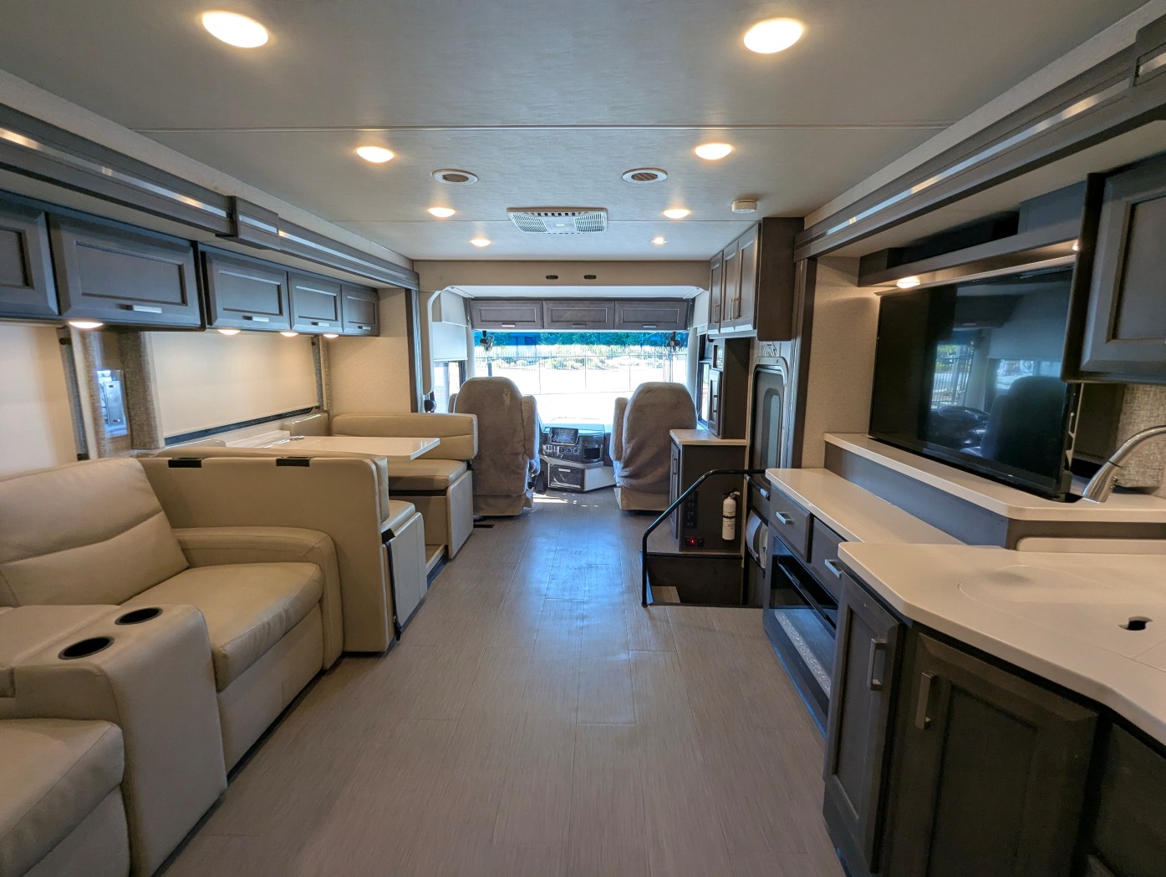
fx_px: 540
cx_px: 583
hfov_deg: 94.4
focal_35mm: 16
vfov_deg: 78.2
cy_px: 438
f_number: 2.2
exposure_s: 1/82.6
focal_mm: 2.35
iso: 75
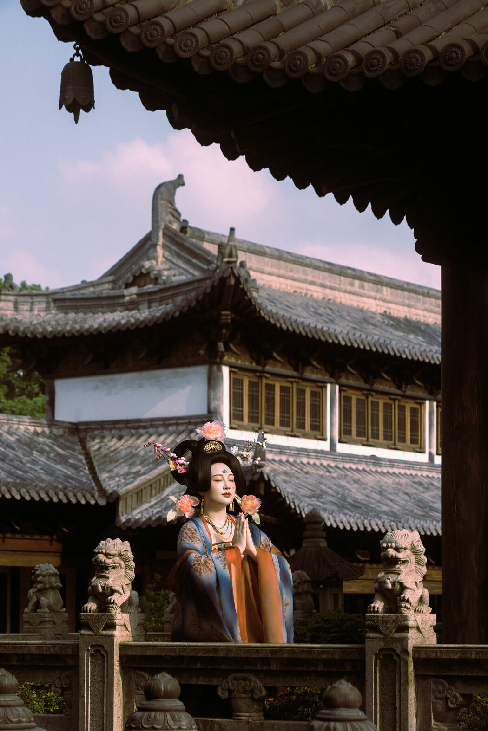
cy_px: 366
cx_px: 244
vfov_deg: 21.5
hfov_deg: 14.4
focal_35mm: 95
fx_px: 1932
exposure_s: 1/1250
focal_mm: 95
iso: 320
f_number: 8
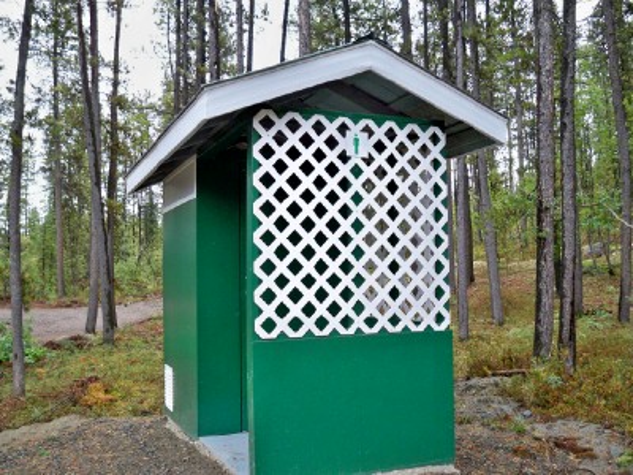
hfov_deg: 52.6
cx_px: 316
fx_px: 640
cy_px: 238
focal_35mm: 35
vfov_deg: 40.7
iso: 200
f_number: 3.1
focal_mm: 6.3
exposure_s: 1/60
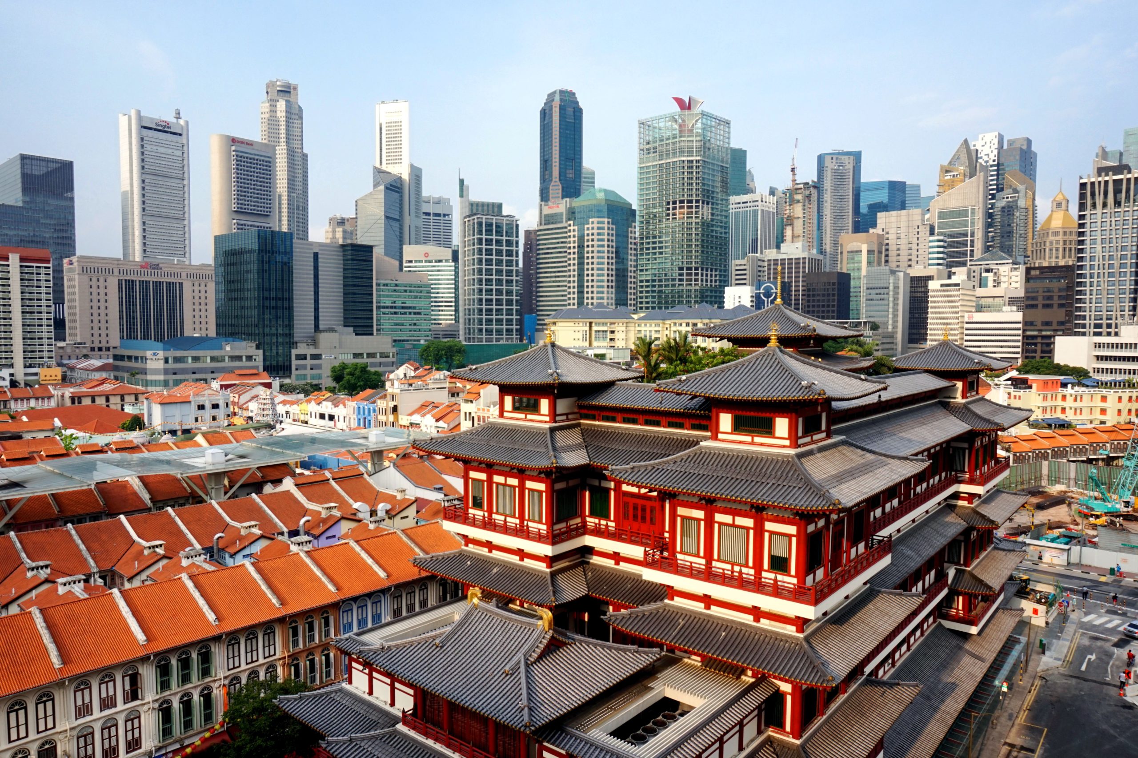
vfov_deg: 53.1
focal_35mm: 24
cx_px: 569
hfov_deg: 73.8
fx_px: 758
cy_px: 379
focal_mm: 16
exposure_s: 1/80
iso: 100
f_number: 11
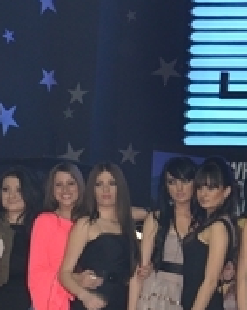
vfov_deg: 14.7
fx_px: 1191
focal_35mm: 130
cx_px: 469
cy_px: 239
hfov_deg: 10.9
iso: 500
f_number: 6.3
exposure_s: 1/60
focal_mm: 21
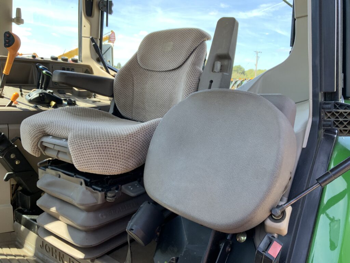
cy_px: 132
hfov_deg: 61.7
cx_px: 175
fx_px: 293
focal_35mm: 29
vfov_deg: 48.2
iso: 16
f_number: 1.8
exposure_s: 1/138
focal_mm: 3
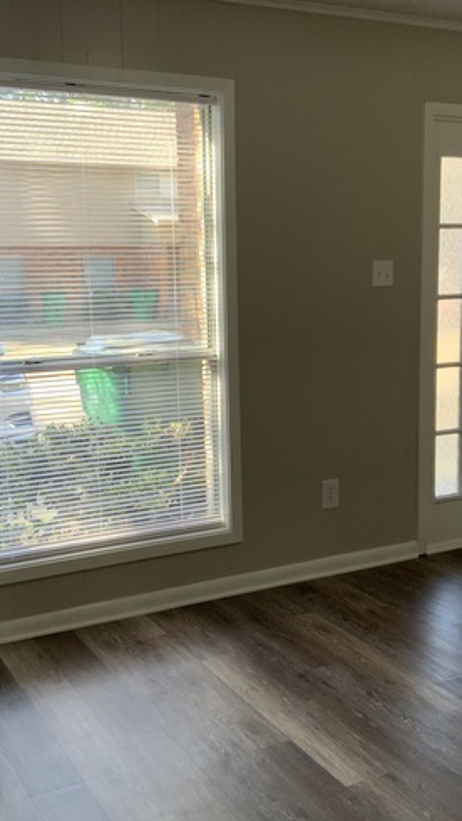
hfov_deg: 27.7
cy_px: 407
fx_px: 936
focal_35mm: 43
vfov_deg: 47.3
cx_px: 242
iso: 50
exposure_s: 1/120
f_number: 1.8
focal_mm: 3
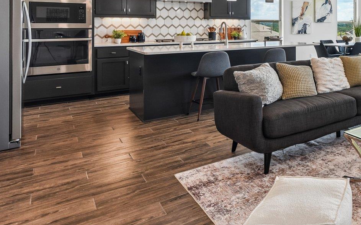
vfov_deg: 37.4
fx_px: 305
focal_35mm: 31
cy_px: 14
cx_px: 386
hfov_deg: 47.0
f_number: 8
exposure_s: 1/25
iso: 100
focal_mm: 14
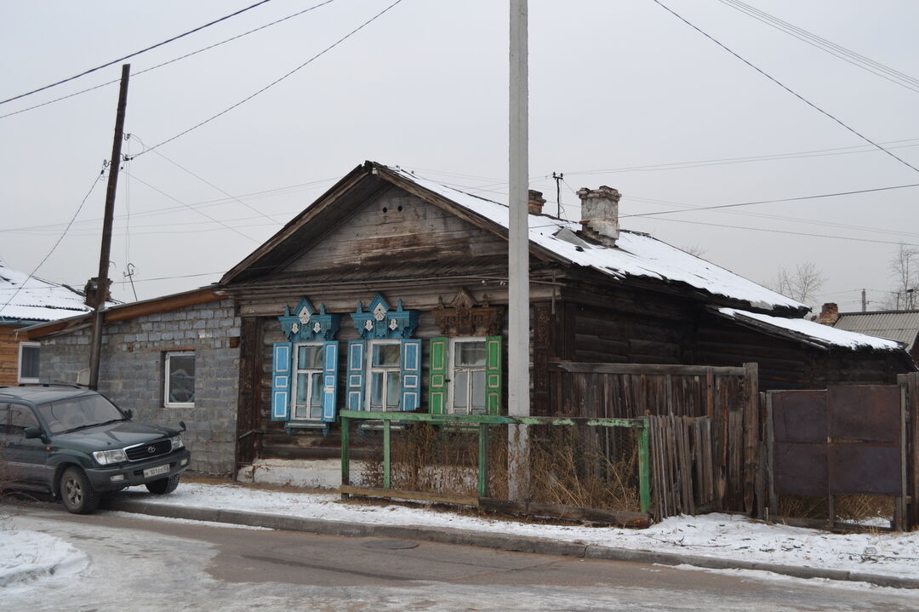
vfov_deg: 29.8
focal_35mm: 45
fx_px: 1148
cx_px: 460
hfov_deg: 43.6
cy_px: 306
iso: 100
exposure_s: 1/160
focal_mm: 30
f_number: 6.3
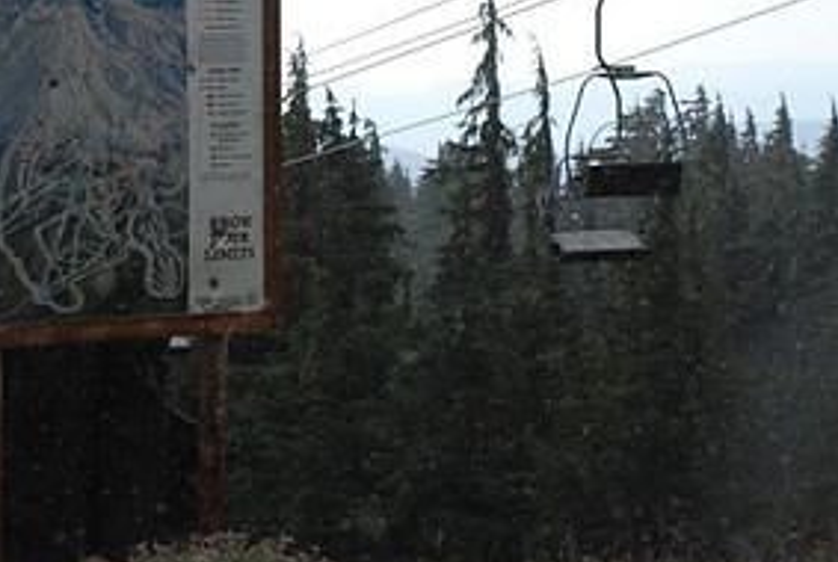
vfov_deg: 7.7
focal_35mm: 178
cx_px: 234
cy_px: 123
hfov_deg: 11.5
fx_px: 4152
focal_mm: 58
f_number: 5.3
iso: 1600
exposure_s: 1/1000
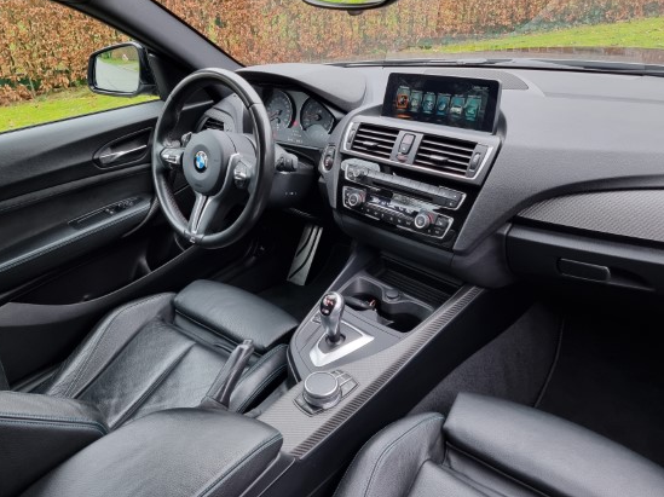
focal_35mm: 28
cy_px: 227
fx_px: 537
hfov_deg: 63.4
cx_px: 301
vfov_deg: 49.6
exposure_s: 1/50
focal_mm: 6.7
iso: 250
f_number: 1.8
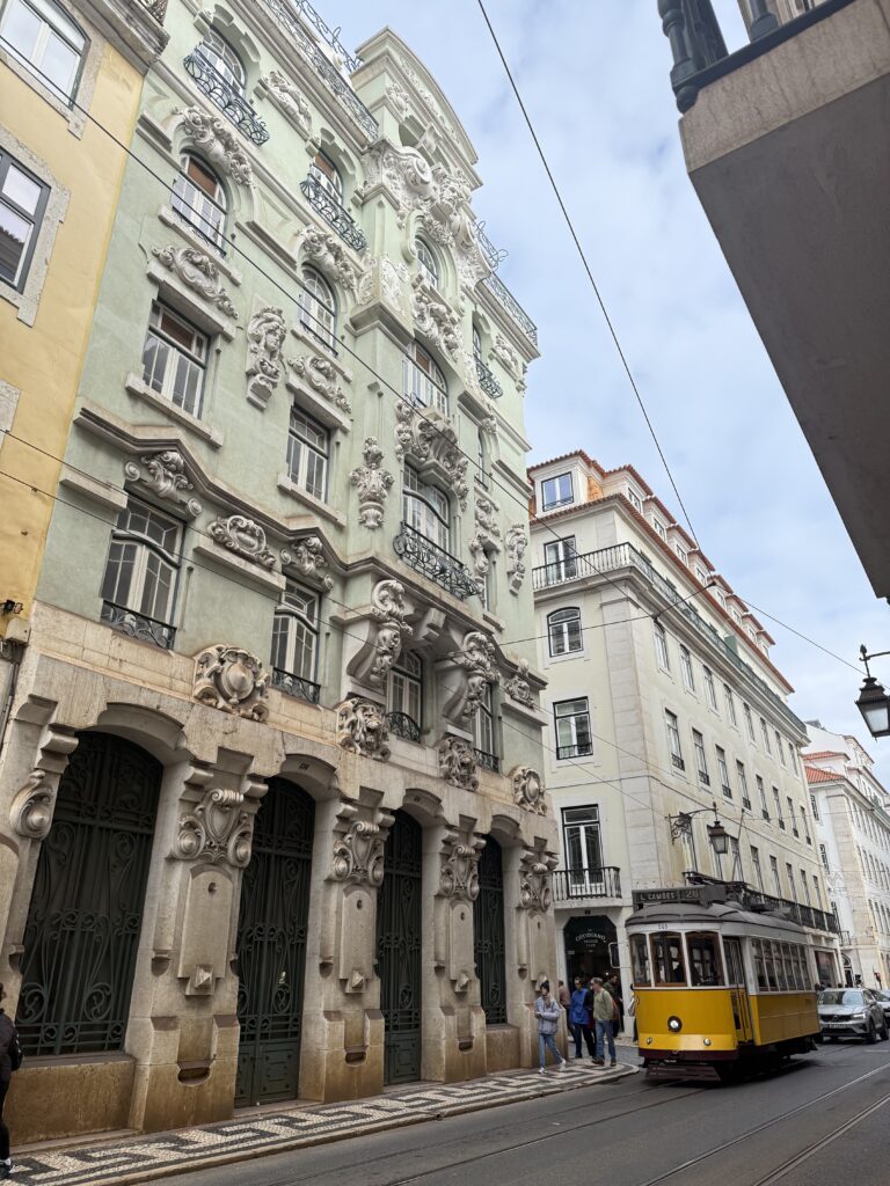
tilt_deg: +26.6
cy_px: 593
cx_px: 445
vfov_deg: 71.6
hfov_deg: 56.8
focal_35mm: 24
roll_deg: -0.4
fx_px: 823
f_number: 1.78
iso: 100
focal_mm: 6.76
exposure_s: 1/1211
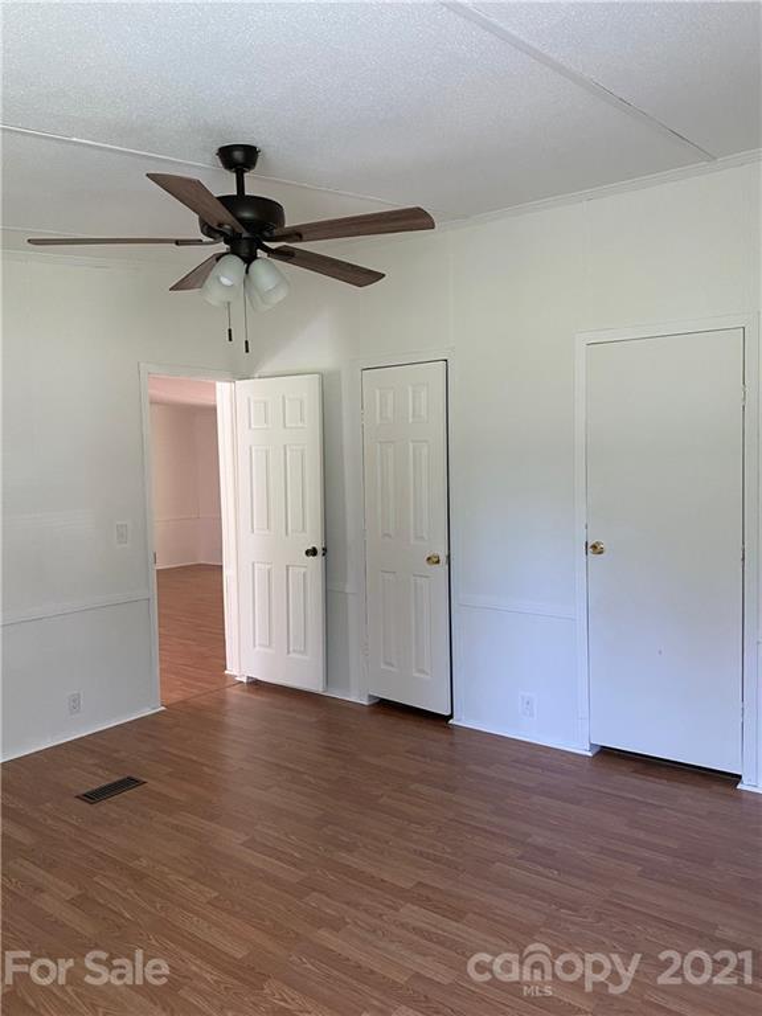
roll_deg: +0.6
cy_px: 508
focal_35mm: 26
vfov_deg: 67.3
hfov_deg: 53.1
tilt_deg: -3.0
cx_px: 381
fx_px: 763
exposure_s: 1/79
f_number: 1.8
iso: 125
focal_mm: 4.25
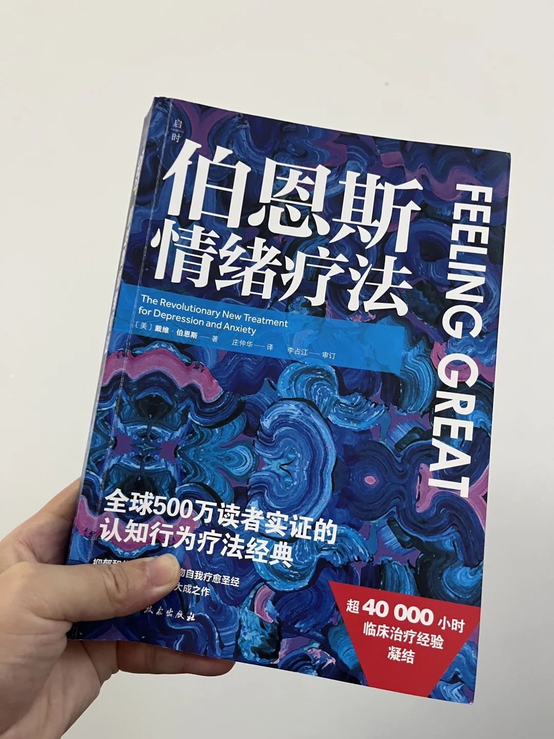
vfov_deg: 67.3
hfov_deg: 53.1
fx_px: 555
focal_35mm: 26
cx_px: 277
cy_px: 370
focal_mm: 5.1
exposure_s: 1/50
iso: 250
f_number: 1.6
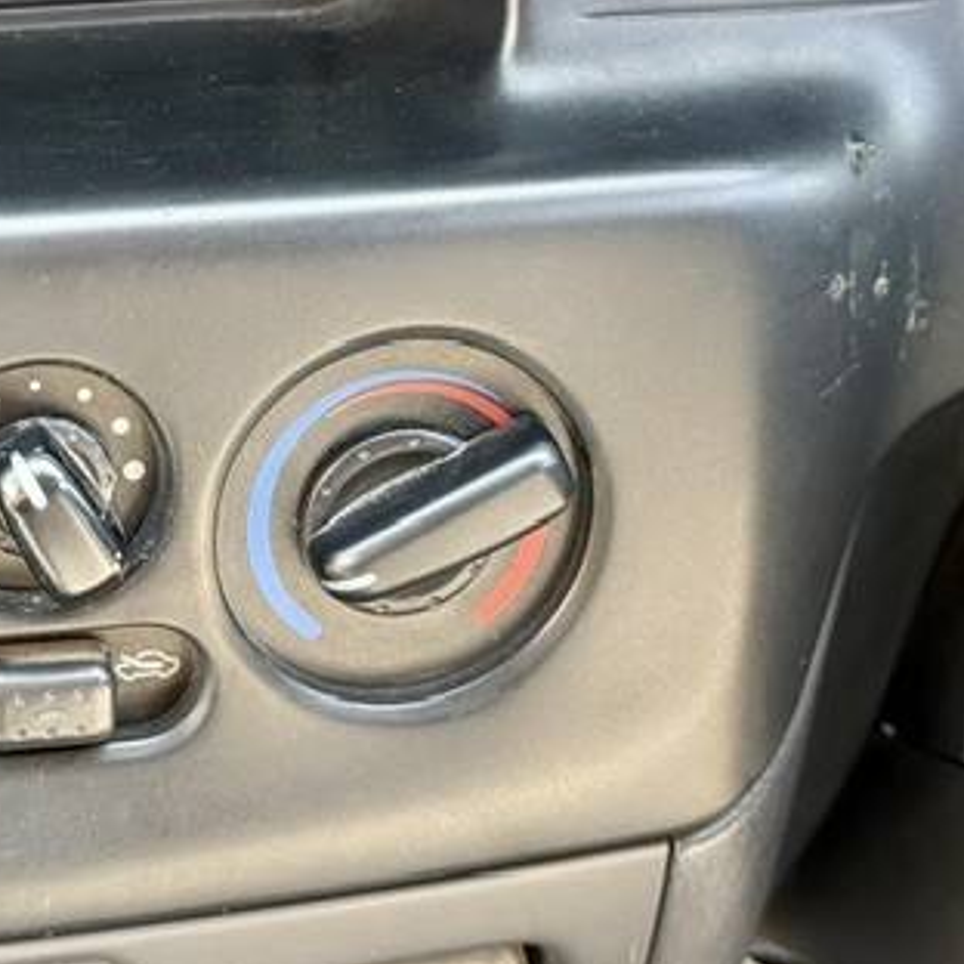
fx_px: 2741
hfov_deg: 19.7
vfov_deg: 19.8
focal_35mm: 87
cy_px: 244
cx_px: 198
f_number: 1.78
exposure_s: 1/110
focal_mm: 6.76
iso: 200
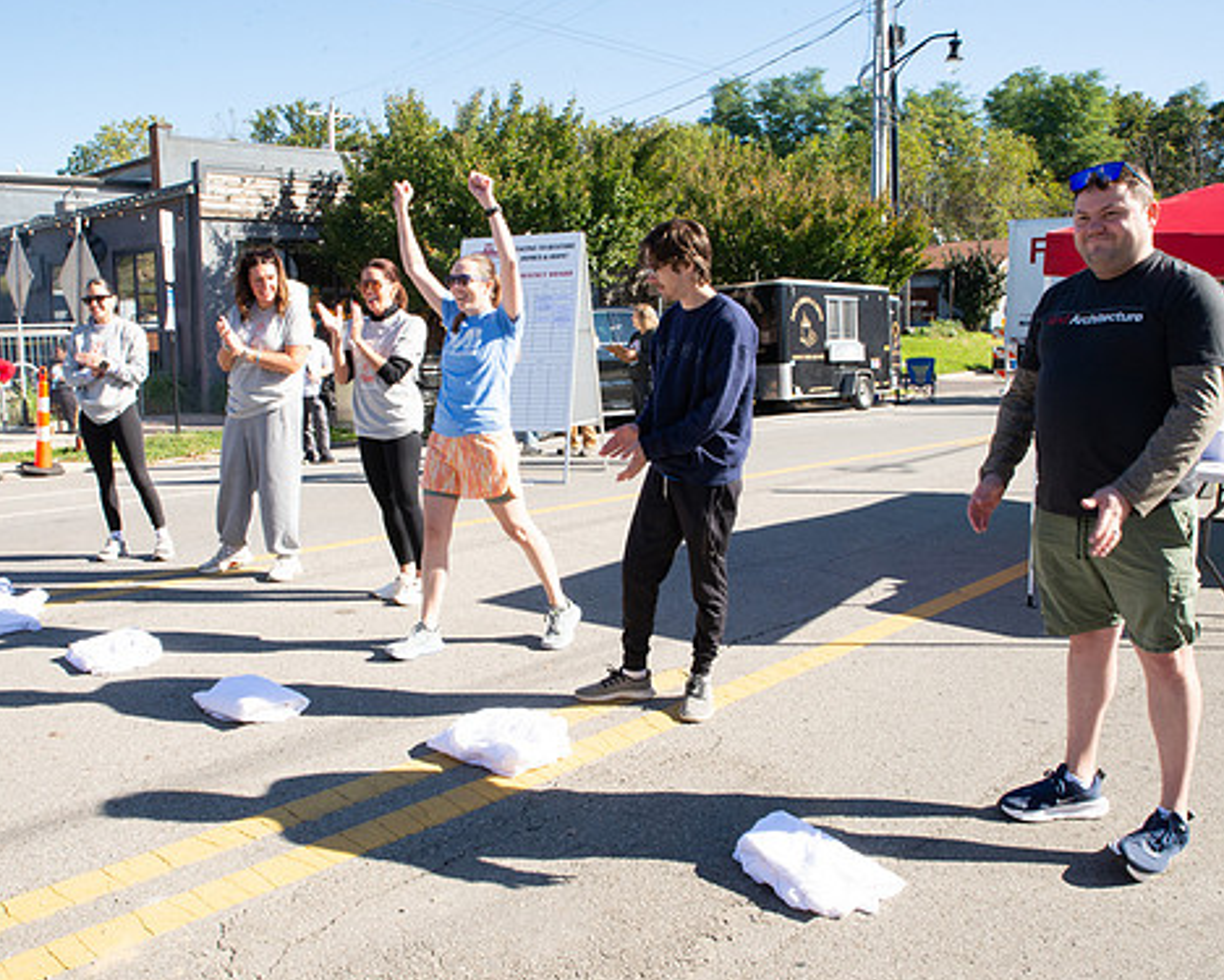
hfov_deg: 58.7
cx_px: 563
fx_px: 1087
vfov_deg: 48.5
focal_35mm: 30
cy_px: 480
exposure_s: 1/160
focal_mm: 24
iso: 800
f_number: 18
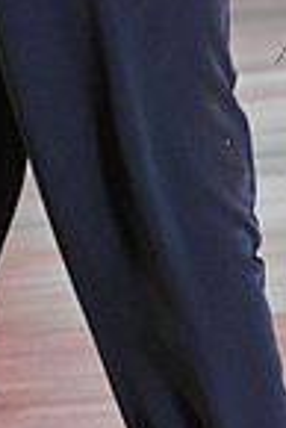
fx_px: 3328
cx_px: 246
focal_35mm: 280
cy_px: -165
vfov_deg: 7.3
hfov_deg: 4.9
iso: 5000
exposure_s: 1/400
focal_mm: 70
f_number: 4
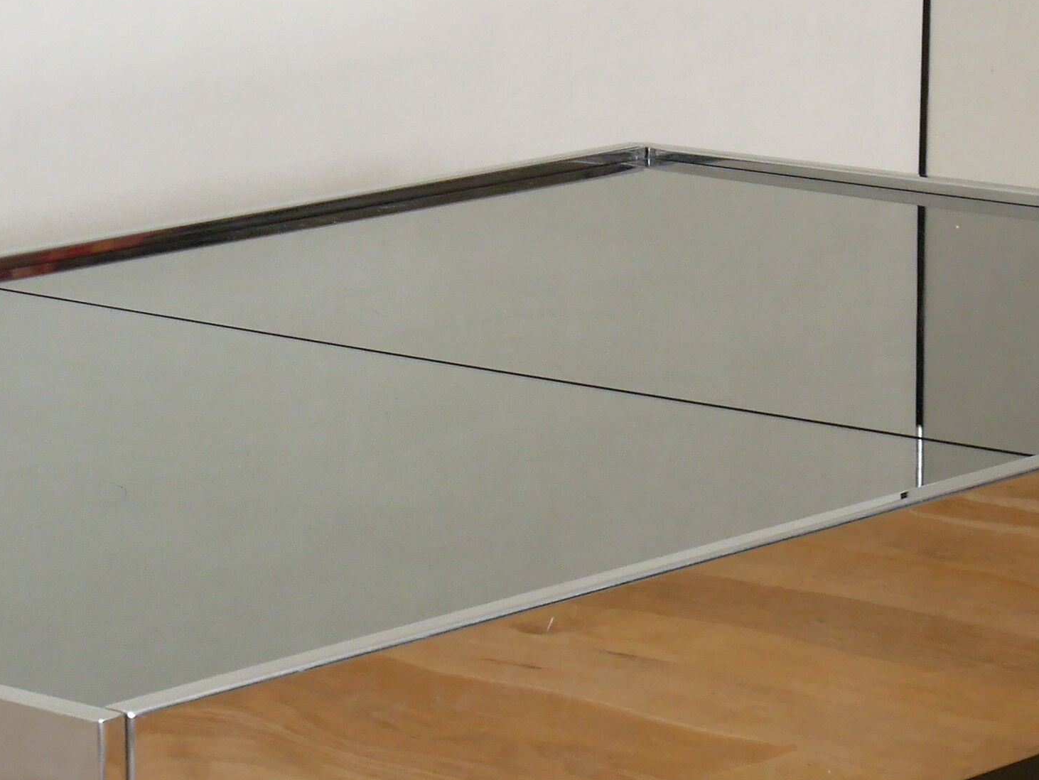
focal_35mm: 157
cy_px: 692
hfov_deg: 12.6
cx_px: 377
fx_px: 4715
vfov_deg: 9.4
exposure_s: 1/60
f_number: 5.2
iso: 500
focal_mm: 25
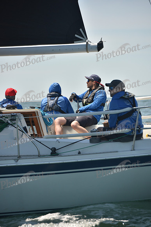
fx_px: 1257
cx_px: 76
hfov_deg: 6.9
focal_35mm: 200
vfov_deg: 10.3
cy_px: 114
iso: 250
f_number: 5.6
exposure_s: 1/800
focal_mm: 200
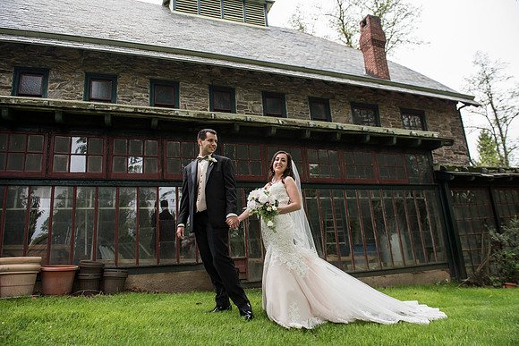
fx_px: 346
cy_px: 173
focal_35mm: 24
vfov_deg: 53.2
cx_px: 260
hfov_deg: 73.7
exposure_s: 1/1250
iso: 640
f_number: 4
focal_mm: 24
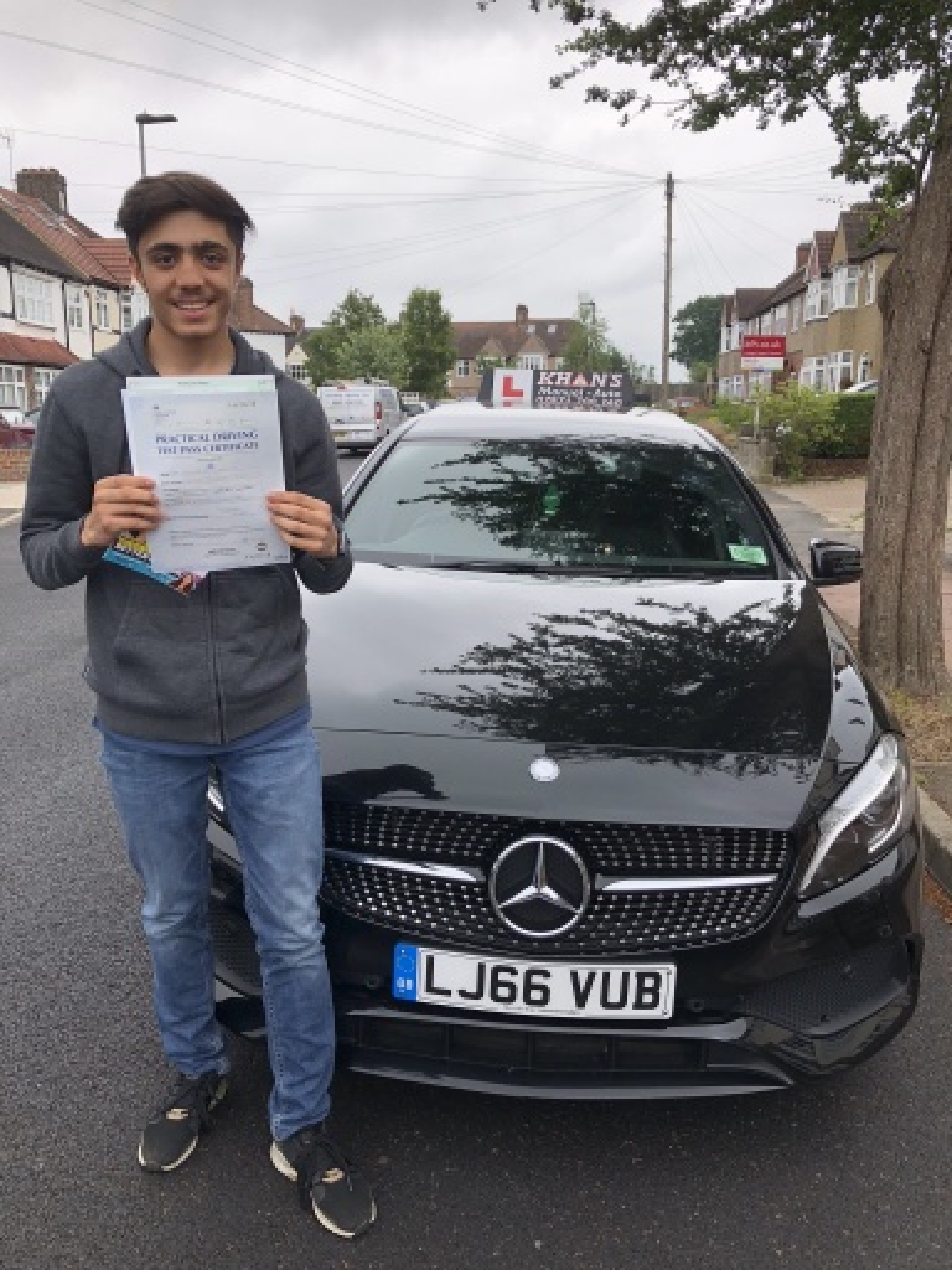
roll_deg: +0.1
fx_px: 1027
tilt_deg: -11.7
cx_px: 476
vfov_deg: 63.4
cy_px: 635
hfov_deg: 49.7
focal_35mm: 28
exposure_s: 1/381
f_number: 1.8
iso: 20
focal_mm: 3.99
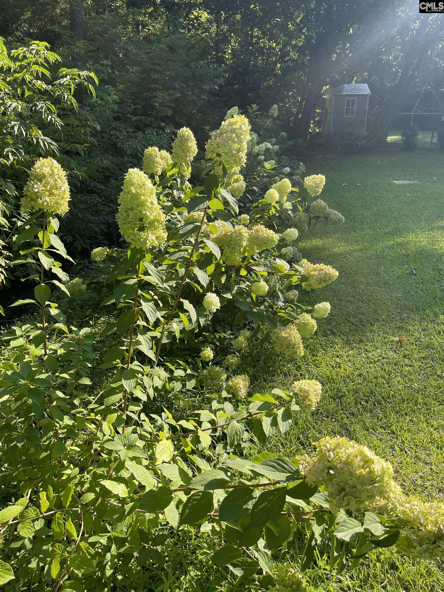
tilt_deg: -24.1
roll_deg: +0.4
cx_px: 222
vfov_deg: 69.4
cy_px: 296
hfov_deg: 54.9
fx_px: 428
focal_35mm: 25
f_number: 1.6
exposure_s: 1/831
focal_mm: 5.1
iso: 32
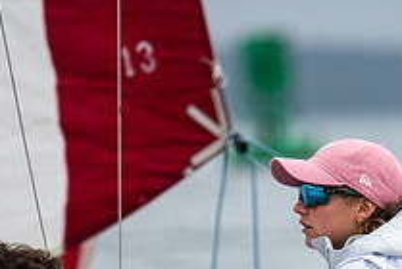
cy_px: 320
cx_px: 429
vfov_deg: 1.1
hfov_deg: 1.7
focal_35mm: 1246
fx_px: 13933
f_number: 4
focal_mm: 300
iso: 250
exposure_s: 1/2500
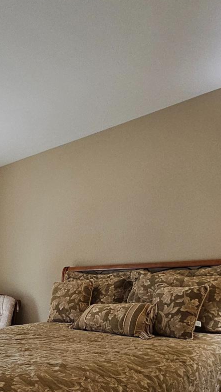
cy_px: 274
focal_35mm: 37
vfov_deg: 52.5
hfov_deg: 29.8
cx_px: -1
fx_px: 385
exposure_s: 1/40
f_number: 2.2
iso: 320
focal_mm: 2.2
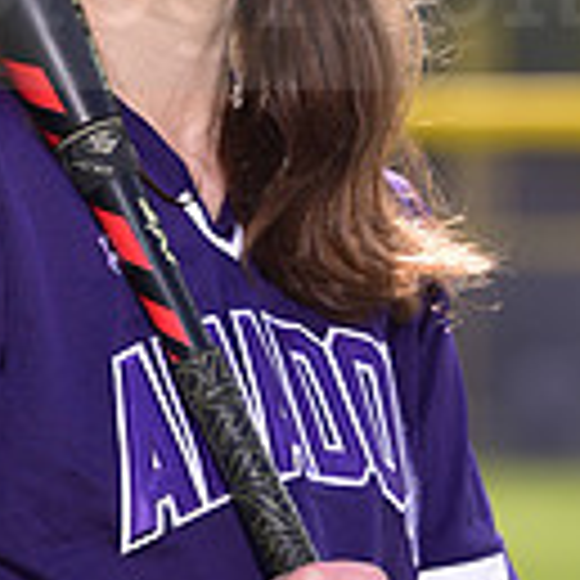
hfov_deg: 2.6
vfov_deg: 2.6
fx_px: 12663
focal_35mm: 668
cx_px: 79
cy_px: -54
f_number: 5.6
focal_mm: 175
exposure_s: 1/250
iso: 80
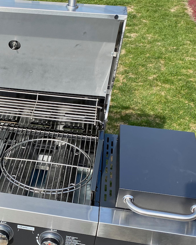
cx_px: -11
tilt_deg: -35.4
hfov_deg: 24.0
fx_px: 435
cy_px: 173
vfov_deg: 31.1
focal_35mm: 60
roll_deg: +0.3
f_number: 1.8
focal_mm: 4.25
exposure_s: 1/1429
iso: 32
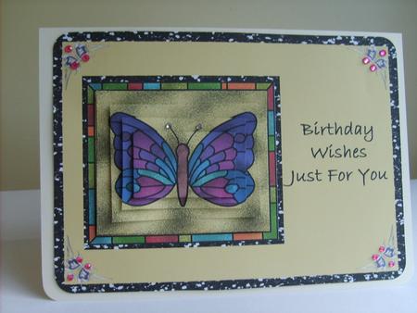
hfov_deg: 52.6
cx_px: 208
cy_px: 156
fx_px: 422
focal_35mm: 35
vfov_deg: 40.7
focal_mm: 5.8
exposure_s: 1/60
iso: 50
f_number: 2.8
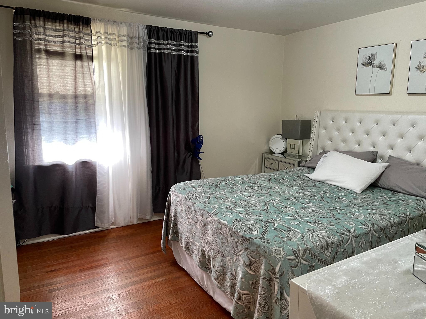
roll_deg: -0.5
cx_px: 213
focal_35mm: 26
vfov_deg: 53.1
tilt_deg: -8.6
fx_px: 320
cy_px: 160
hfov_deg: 67.3
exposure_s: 1/60
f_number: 1.6
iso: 250
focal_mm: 4.2
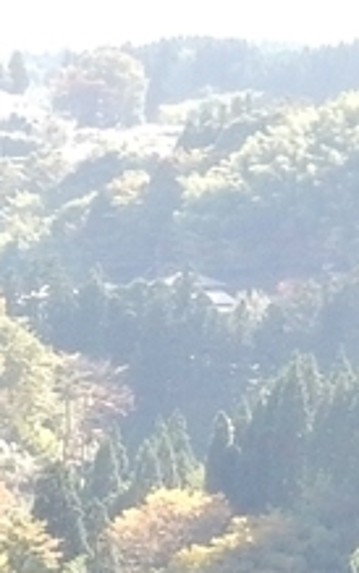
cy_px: 958
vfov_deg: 6.9
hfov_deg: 4.4
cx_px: 301
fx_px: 4631
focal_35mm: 296
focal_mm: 9
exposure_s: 1/160
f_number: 4.5
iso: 125
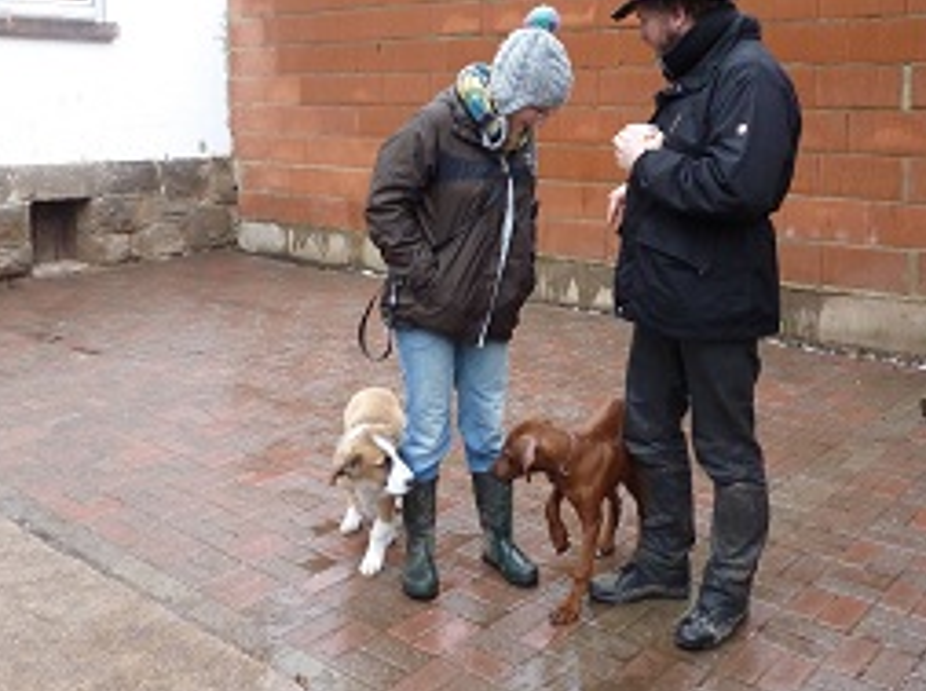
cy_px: 216
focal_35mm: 38
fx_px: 1015
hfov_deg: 48.9
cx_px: 516
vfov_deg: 37.1
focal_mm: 4.3
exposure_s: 1/60
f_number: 3.3
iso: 200
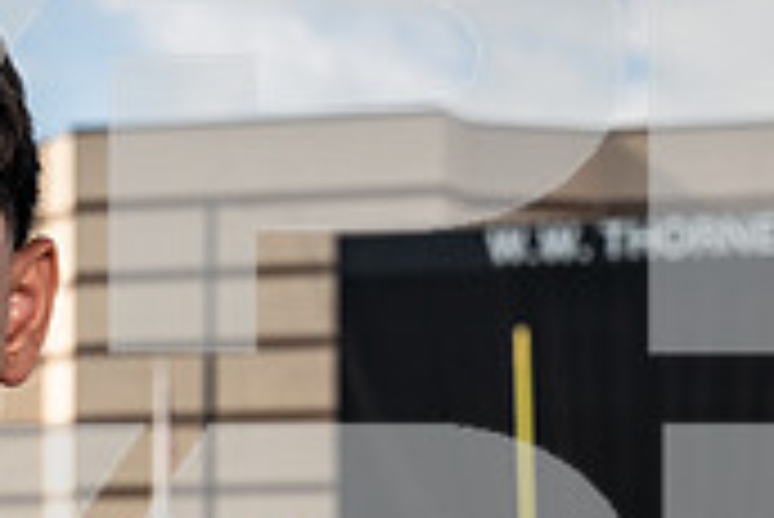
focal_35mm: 206
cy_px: 664
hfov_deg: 9.9
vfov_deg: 6.6
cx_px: 36
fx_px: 4433
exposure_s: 1/250
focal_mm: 61
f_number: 8
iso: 125
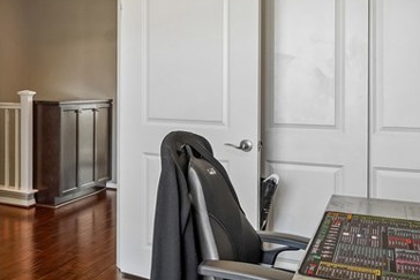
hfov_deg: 38.3
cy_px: 102
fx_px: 525
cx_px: -8
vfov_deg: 29.8
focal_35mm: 45
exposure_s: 1/25
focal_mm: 16
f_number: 8
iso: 400
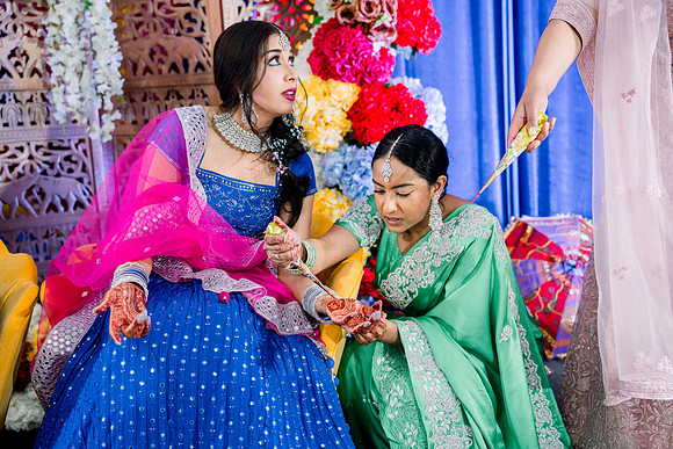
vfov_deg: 30.5
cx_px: 336
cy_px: 224
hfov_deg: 44.5
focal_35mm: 44
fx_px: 823
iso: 1250
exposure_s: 1/125
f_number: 2.8
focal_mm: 44
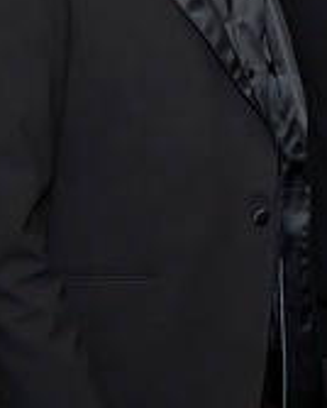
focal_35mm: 153
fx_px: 1848
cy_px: 22
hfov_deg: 9.9
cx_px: 420
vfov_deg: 12.5
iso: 500
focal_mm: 26
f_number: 7.1
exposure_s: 1/250
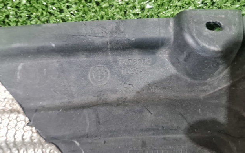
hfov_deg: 72.5
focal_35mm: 25
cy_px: 70
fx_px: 167
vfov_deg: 49.2
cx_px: 123
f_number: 1.8
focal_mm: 5.4
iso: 640
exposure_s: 1/33
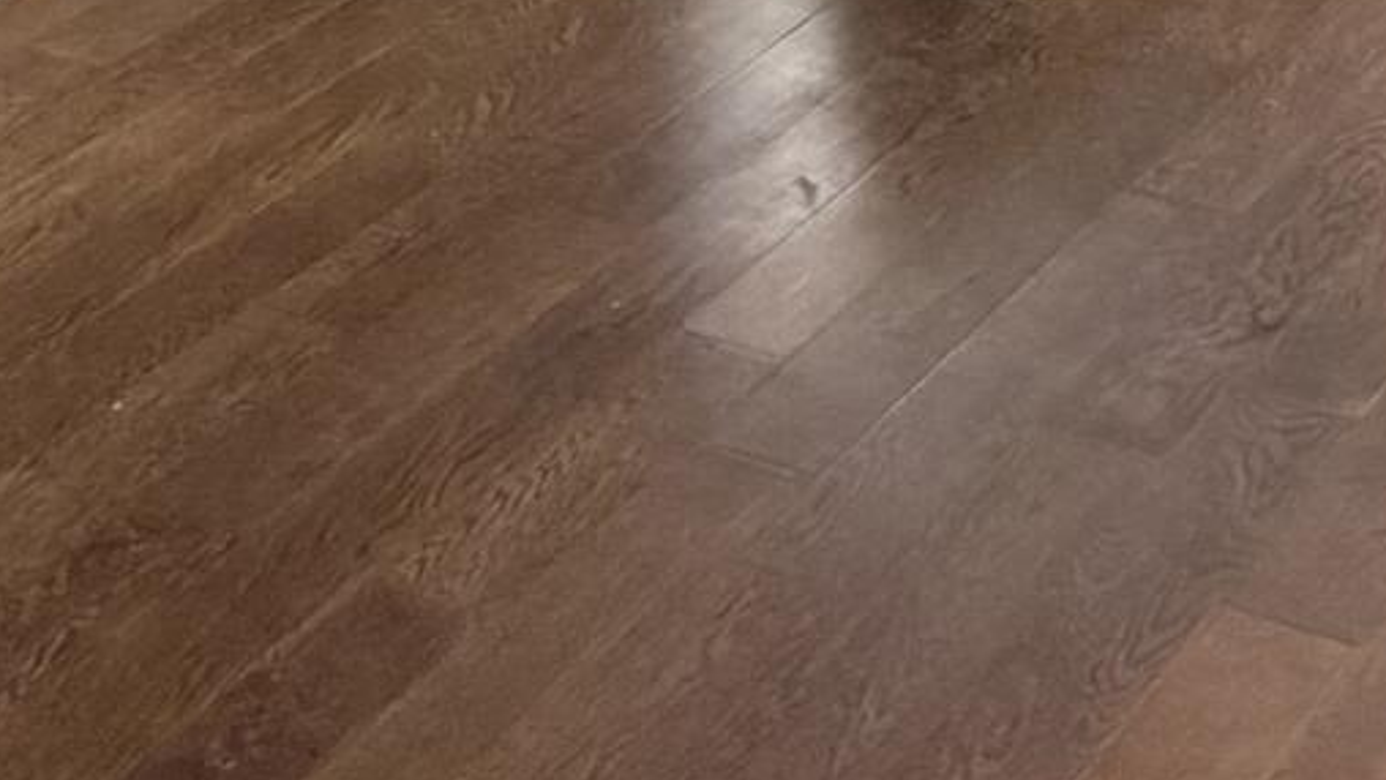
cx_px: 979
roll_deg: +1.7
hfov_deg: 23.5
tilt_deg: -11.5
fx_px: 3308
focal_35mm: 90
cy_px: -766
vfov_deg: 12.0
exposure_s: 1/60
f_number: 2.2
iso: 320
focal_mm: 2.22
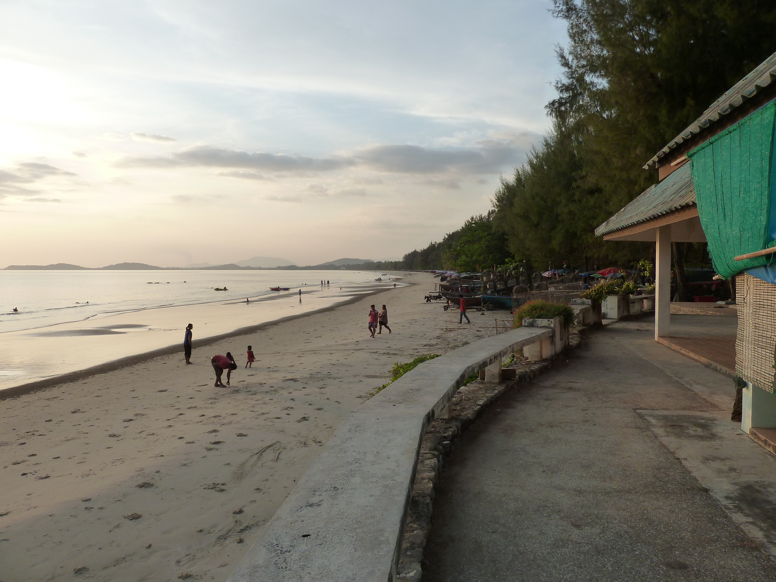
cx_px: 388
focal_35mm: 25
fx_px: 560
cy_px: 291
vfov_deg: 54.9
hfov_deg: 69.4
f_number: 4
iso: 125
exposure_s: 1/320
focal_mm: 4.1
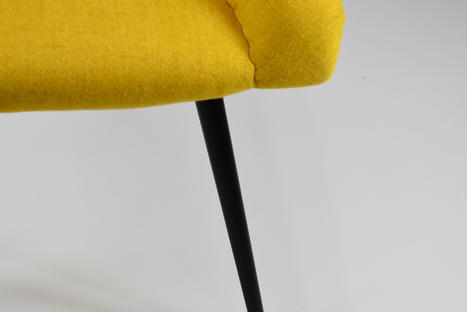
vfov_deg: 15.9
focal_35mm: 86
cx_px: 240
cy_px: 212
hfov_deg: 23.6
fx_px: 1116
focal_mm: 42
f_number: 5.6
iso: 560
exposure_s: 1/125
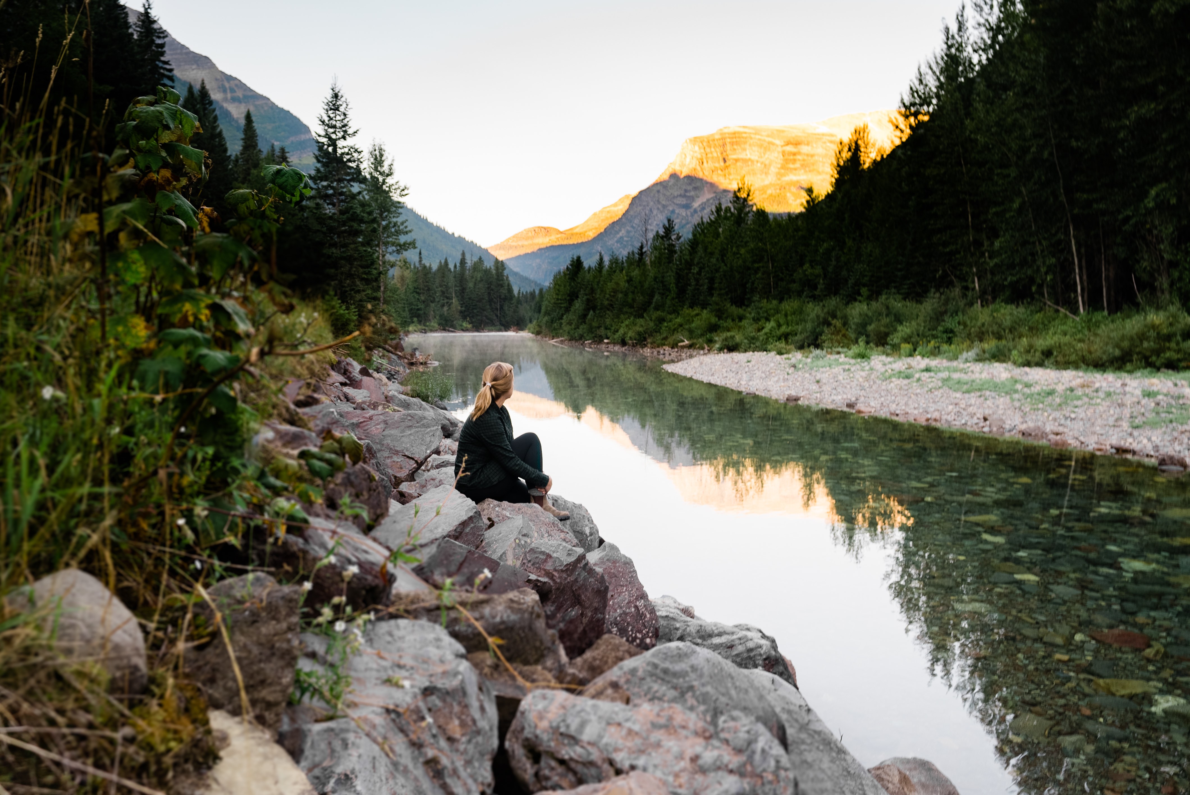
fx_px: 959
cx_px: 595
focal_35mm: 29
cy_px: 398
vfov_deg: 45.0
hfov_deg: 63.6
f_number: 4
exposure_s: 1/60
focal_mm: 29
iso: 100
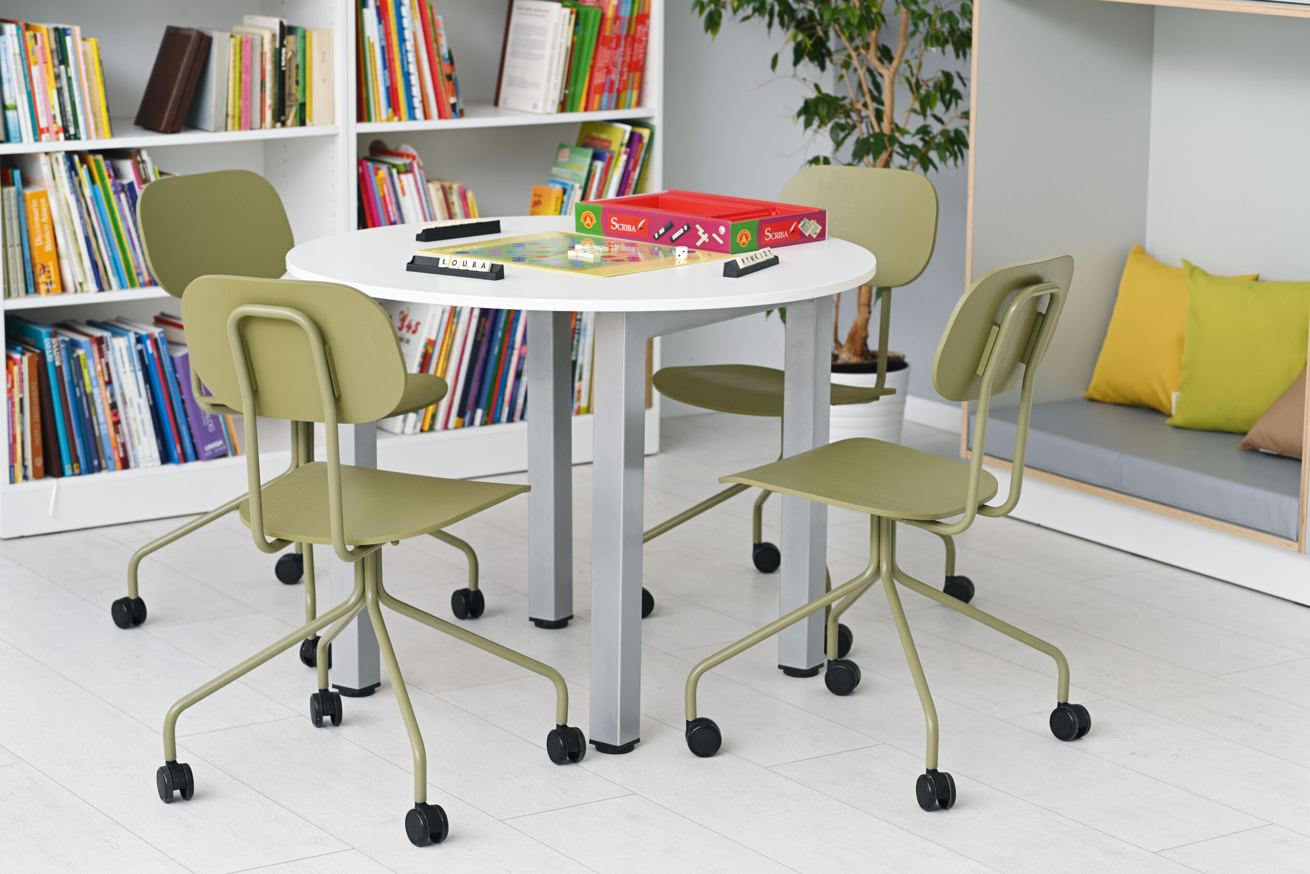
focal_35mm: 85
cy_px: 437
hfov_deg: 23.9
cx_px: 655
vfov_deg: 16.1
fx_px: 3093
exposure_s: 1/60
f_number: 4.5
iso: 64
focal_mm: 85
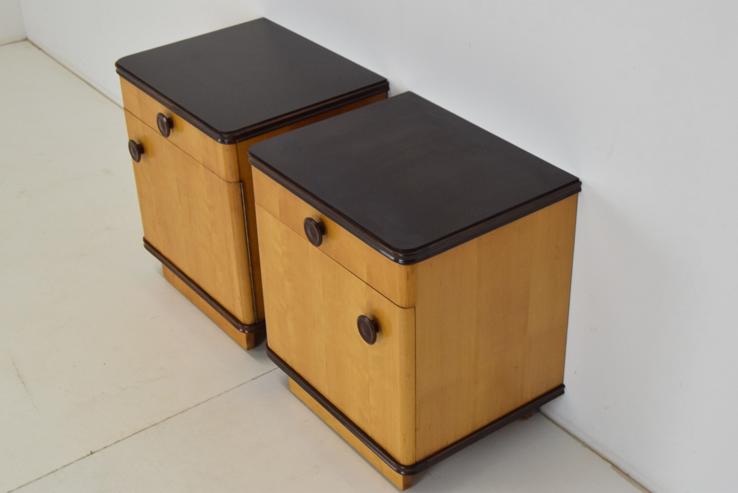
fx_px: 1169
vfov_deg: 23.8
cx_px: 369
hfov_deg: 35.0
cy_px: 246
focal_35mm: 57
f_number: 11
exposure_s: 1/100
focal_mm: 38
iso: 1600
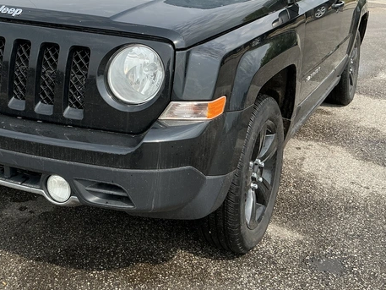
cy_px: 66
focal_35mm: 46
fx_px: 513
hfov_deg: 40.6
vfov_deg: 30.9
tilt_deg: -11.9
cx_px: 122
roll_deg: -1.4
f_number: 1.8
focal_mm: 3
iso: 25
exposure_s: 1/997
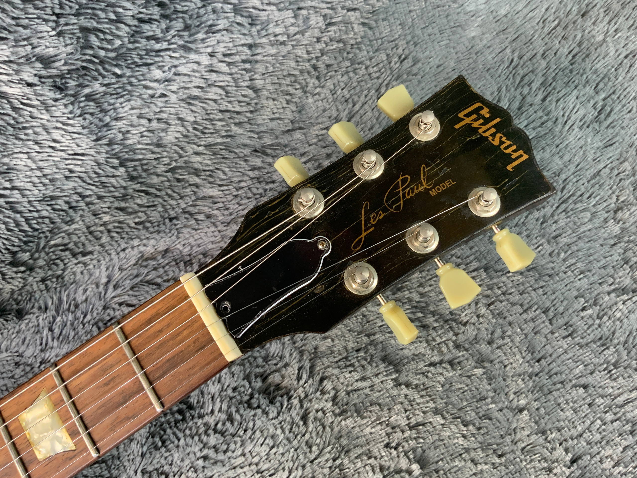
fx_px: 534
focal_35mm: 29
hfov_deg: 61.7
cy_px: 239
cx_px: 318
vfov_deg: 48.2
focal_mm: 3
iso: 160
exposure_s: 1/50
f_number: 1.8
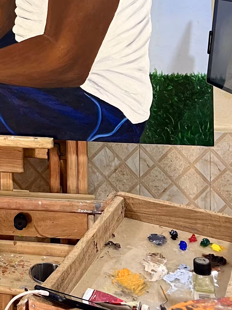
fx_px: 599
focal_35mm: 67
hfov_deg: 20.3
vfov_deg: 26.6
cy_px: -32
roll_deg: +0.4
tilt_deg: -0.4
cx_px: -58
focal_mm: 5.7
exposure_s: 1/51
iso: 125
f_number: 1.5
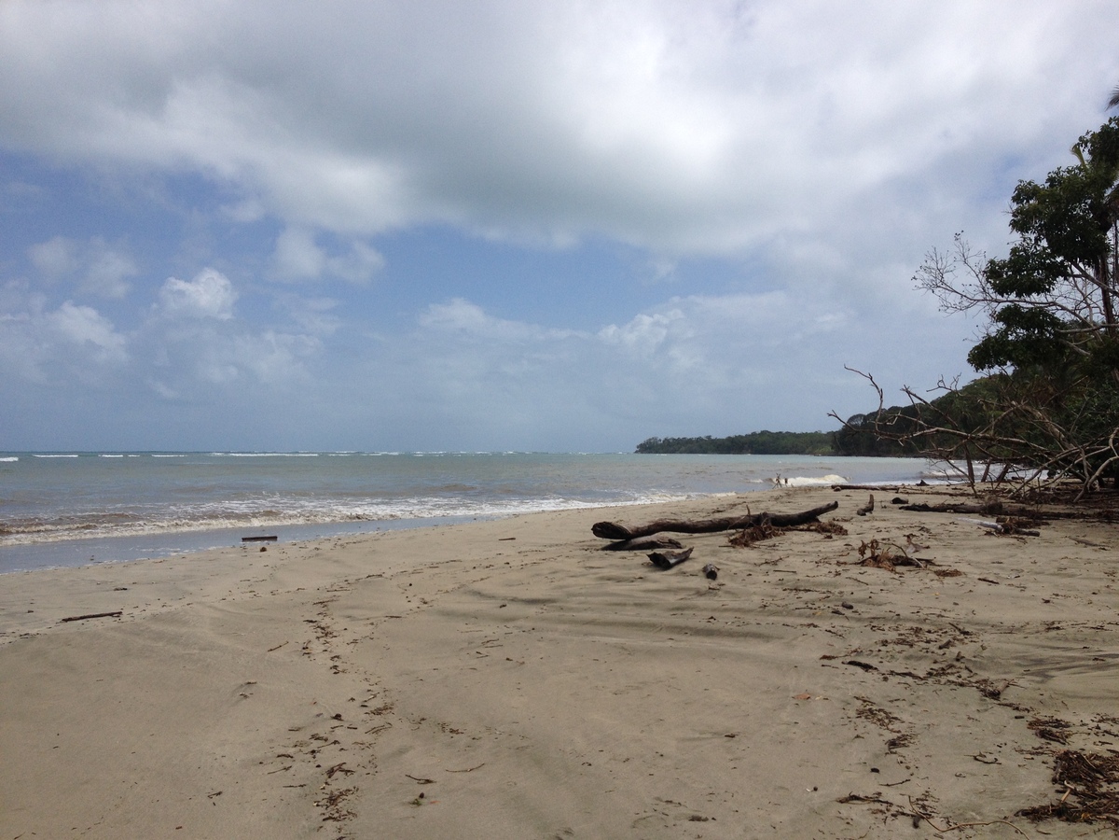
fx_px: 1131
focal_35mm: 35
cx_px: 560
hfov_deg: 52.6
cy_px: 420
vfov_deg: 40.7
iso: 50
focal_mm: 4.28
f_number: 2.4
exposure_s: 1/4608
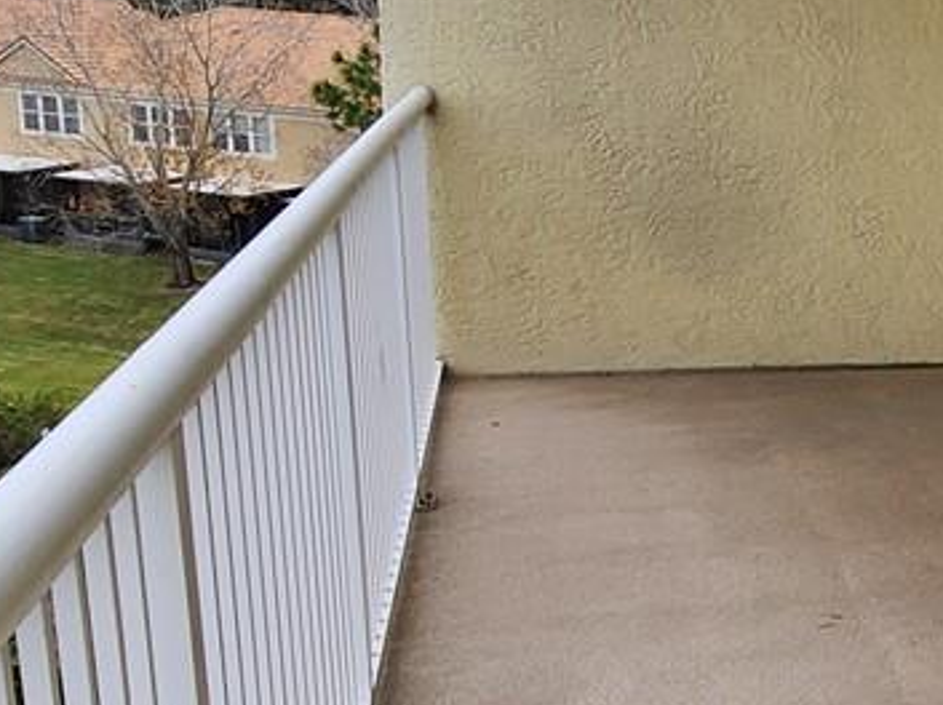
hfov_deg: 27.1
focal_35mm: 59
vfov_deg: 24.7
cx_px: 1248
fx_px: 1606
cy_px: 449
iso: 50
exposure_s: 1/279
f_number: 2.2
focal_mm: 2.2
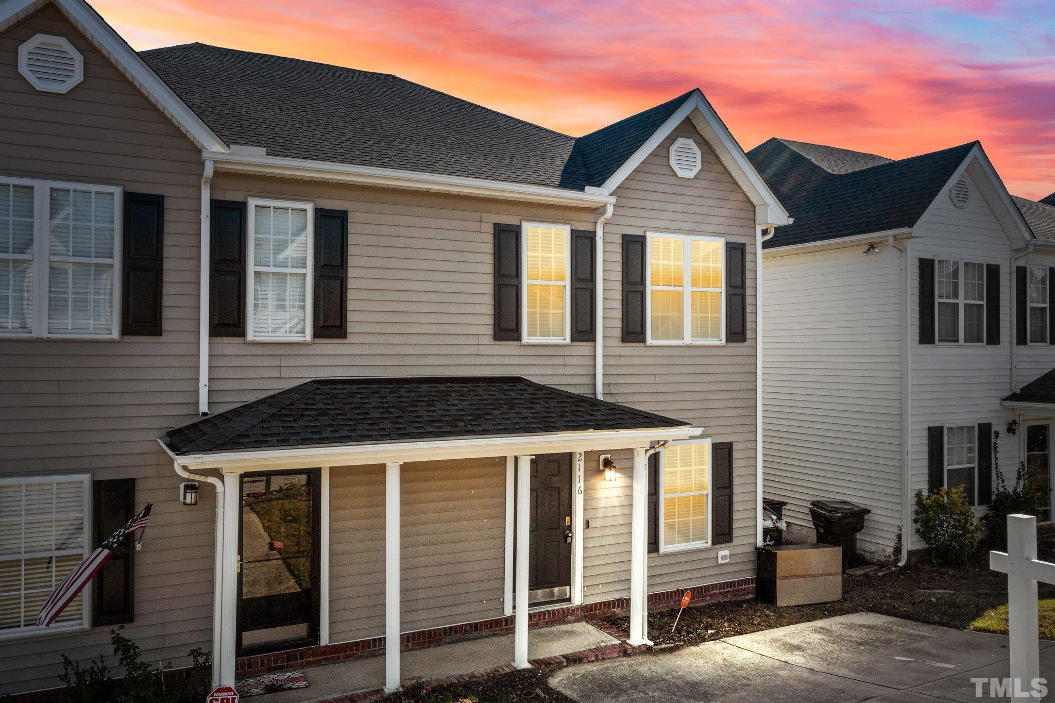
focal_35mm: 28
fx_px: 820
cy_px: 352
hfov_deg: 65.5
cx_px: 528
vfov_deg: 46.4
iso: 100
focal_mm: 10.26
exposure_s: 1/500
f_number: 8
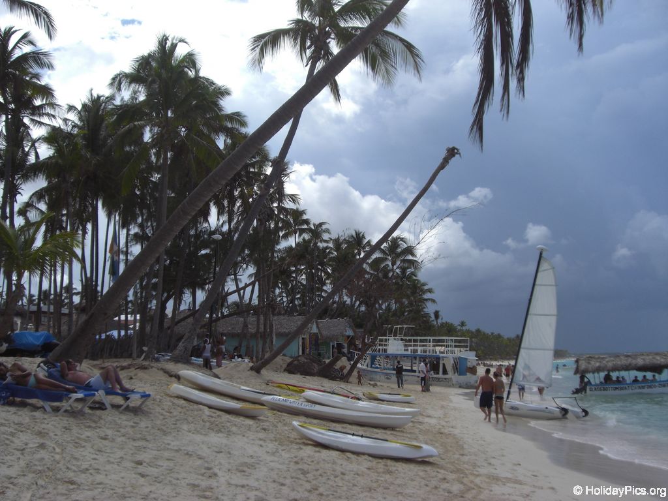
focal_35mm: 38
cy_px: 250
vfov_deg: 37.7
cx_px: 334
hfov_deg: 49.0
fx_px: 733
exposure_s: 1/250
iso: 64
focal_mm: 6.2
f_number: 8
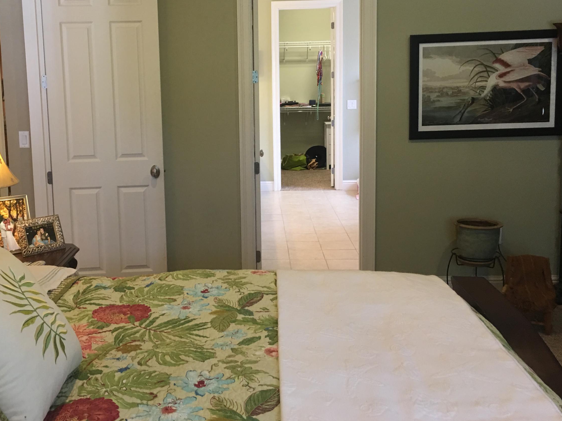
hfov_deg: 47.7
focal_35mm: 39
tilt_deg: -6.8
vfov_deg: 36.6
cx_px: 235
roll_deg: +1.0
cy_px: 157
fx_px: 633
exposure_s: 1/15
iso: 50
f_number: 2.2
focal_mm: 4.15
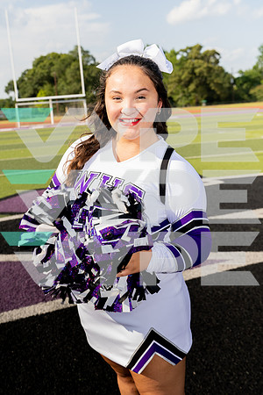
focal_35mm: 46
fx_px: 504
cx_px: 132
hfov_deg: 29.2
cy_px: 198
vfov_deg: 42.7
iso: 100
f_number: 6.3
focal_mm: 46
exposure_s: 1/250
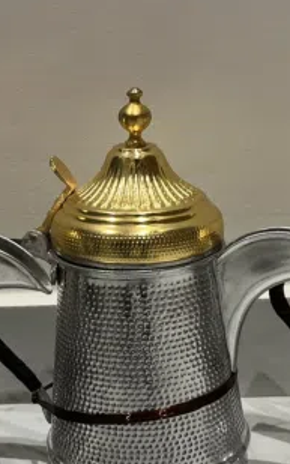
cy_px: 327
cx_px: 143
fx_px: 721
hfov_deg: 22.7
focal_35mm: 57
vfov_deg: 35.2
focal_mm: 5.1
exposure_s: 1/50
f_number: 1.6
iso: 160
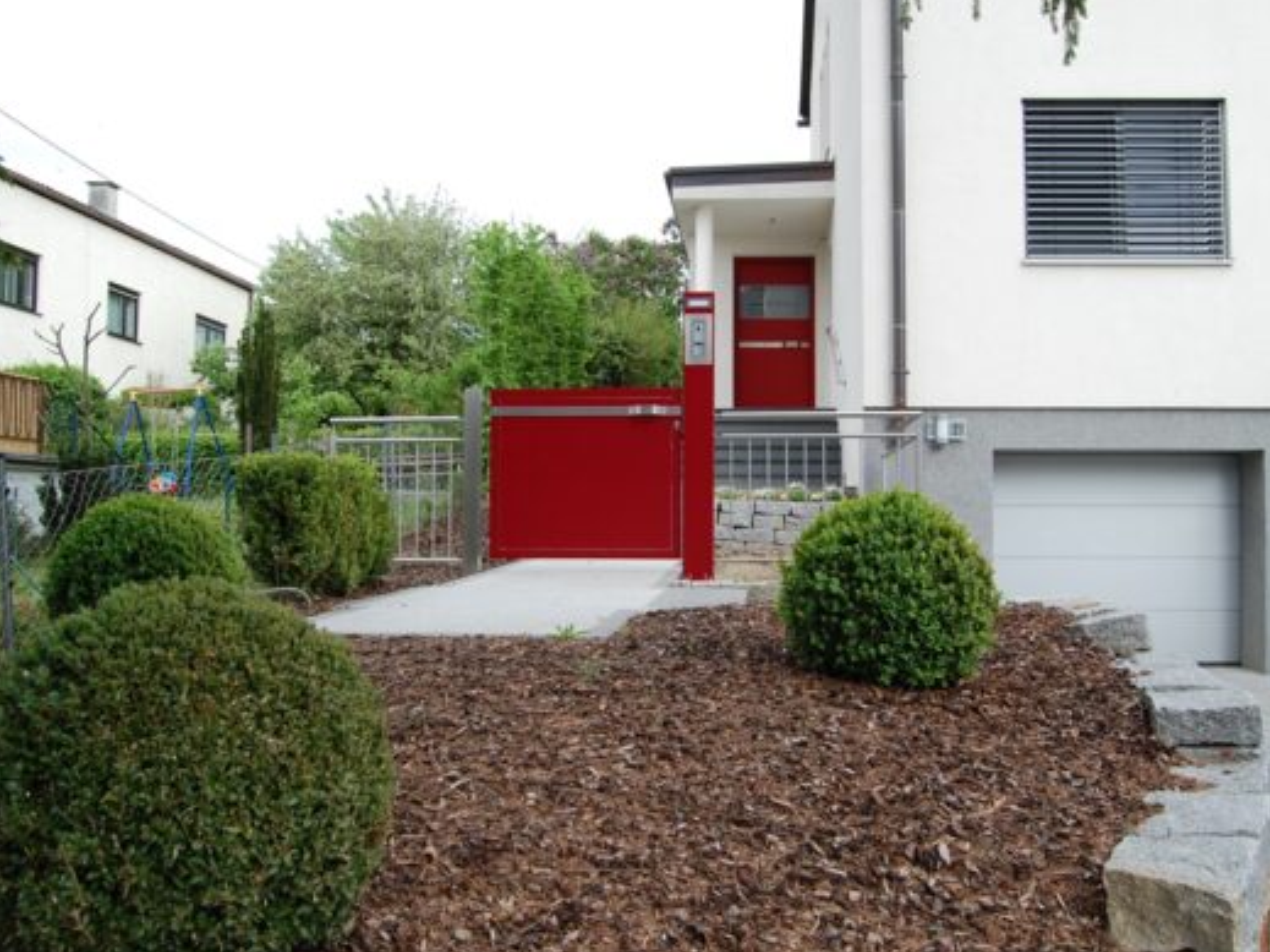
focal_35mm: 30
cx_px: 675
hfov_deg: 59.9
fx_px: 1100
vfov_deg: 46.8
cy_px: 472
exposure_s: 1/200
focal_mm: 18
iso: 200
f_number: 7.1
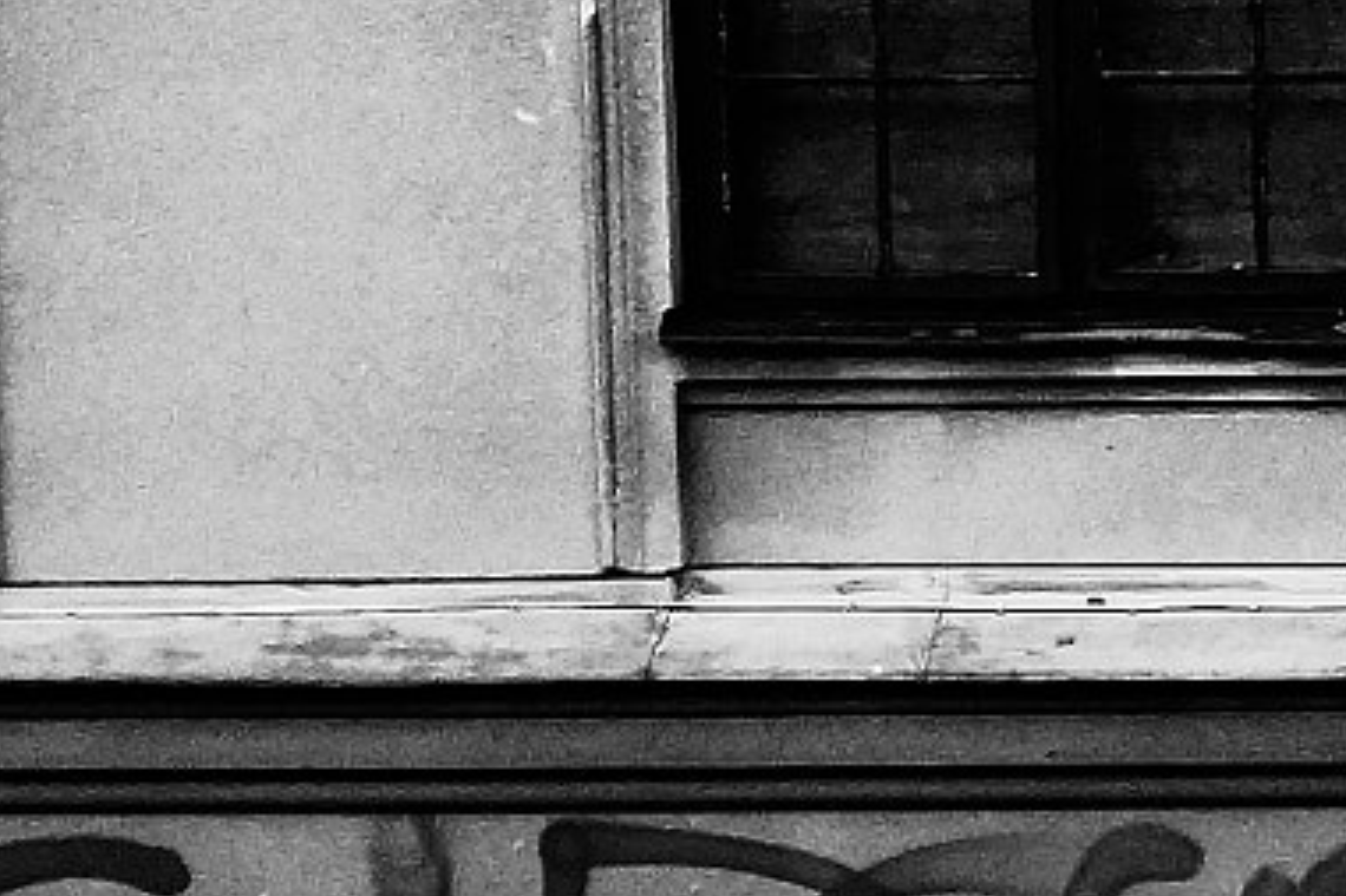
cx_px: 2377
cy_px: 1312
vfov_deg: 4.8
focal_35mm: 283
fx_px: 10564
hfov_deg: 7.1
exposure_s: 1/60
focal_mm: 35
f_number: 4.5
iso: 1600
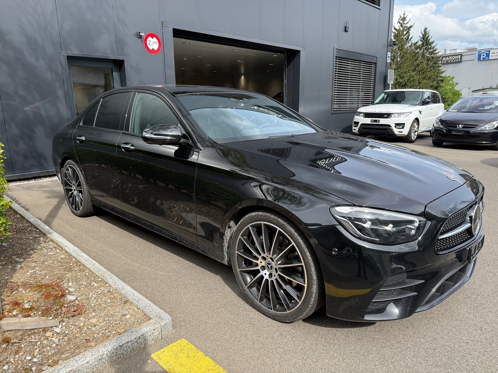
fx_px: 345
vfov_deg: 56.8
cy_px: 186
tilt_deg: -12.8
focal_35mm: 24
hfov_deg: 71.6
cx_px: 249
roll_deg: +0.5
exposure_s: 1/1464
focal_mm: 6.76
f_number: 1.78
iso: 100
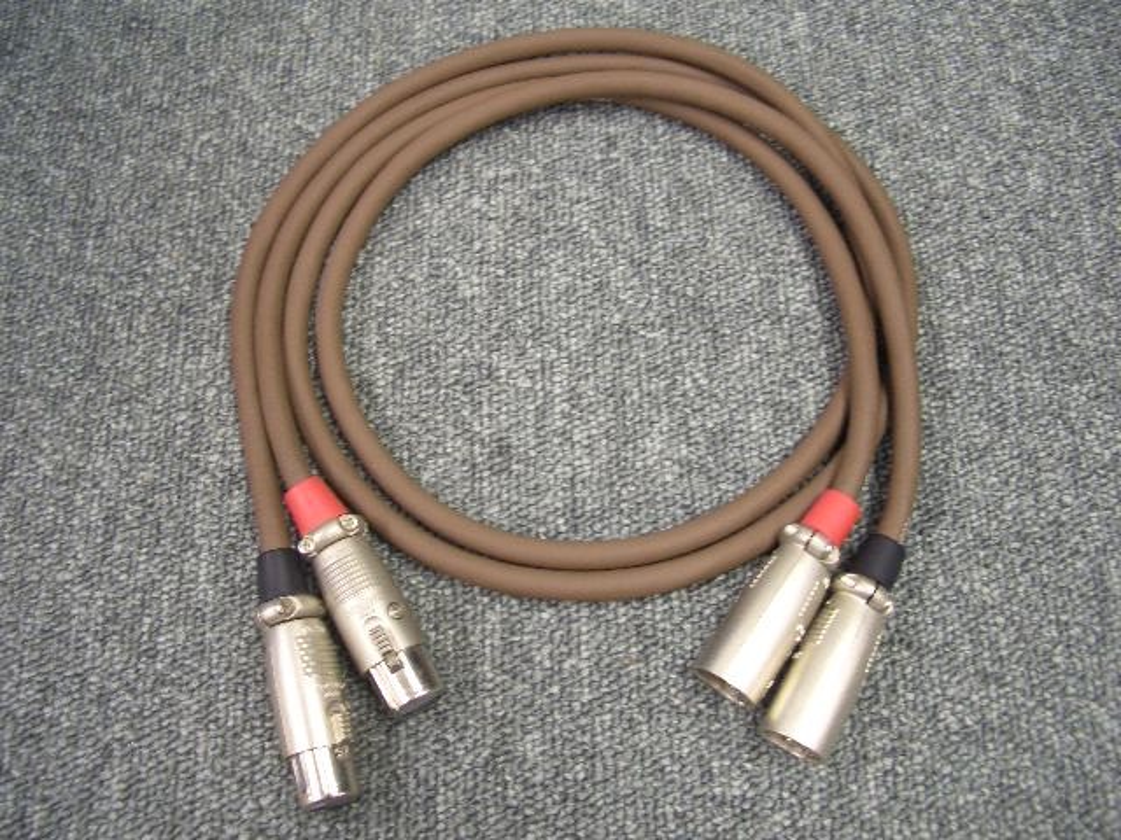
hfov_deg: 52.6
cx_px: 560
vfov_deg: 40.7
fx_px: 1133
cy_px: 420
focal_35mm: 35
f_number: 2.6
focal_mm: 5.8
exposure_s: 1/15
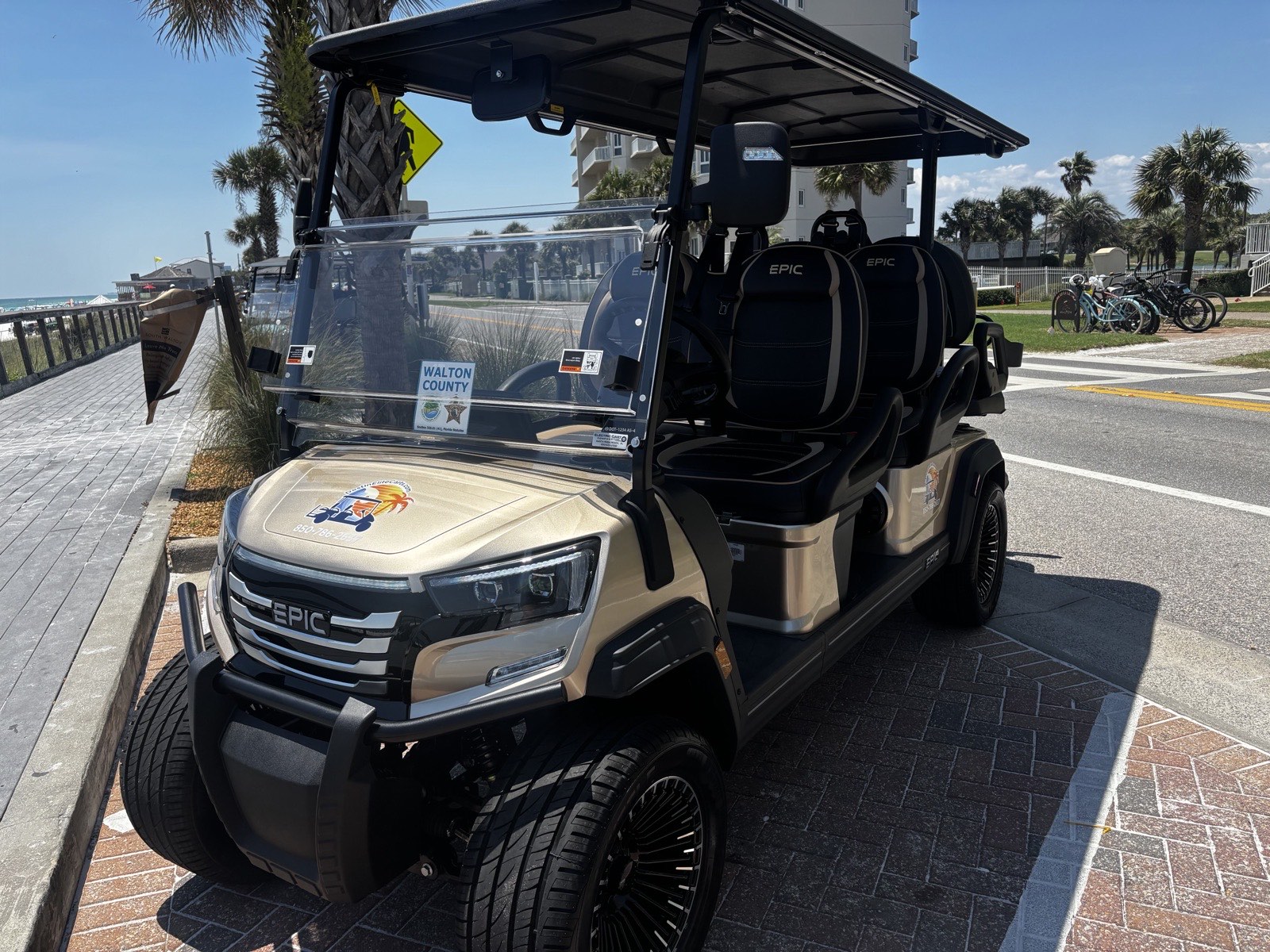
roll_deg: +2.4
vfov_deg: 53.1
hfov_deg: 67.3
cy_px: 476
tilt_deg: -11.3
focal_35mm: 26
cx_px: 635
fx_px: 954
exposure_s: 1/4854
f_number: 1.6
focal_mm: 5.96
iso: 50
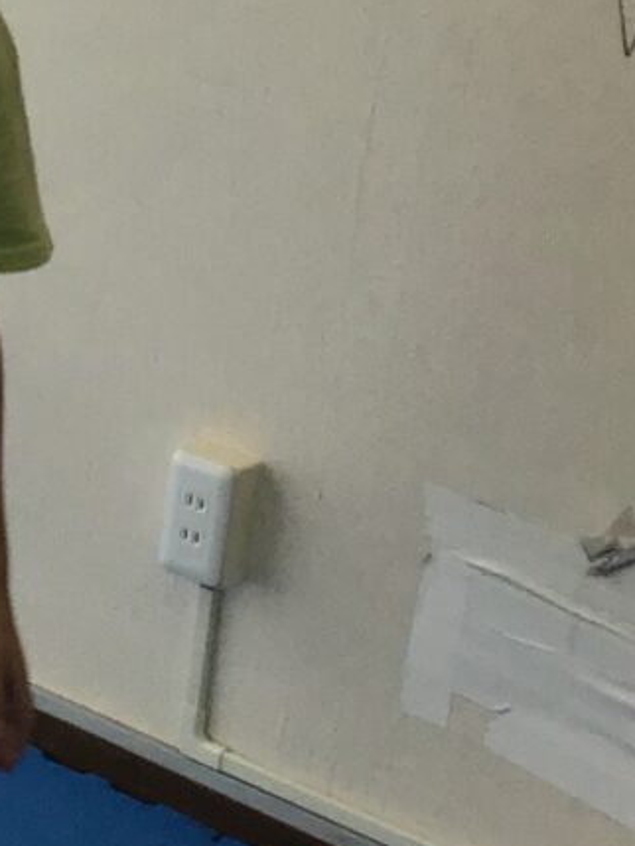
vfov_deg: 15.1
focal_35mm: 130
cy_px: 284
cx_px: -177
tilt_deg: -20.5
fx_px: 3178
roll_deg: -5.0
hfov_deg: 11.1
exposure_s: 1/120
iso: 40
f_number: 2.4
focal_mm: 3.3
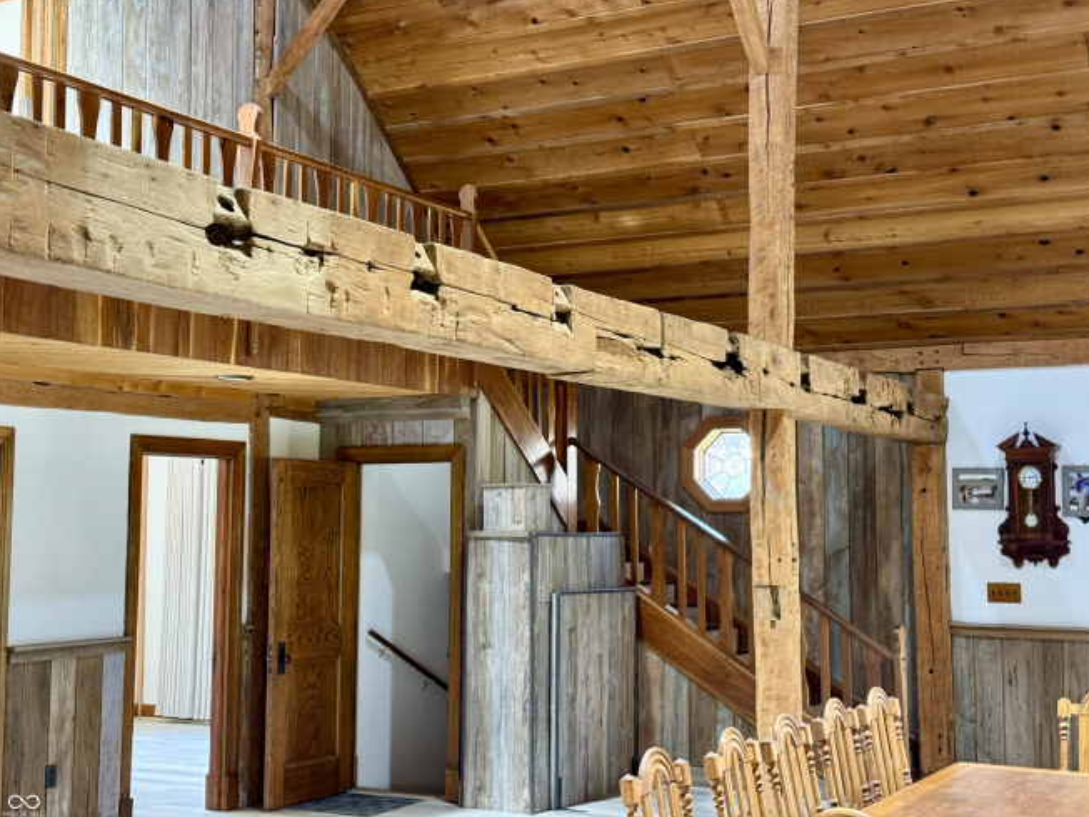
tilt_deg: +4.0
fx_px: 1542
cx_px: 548
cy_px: 410
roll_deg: -0.1
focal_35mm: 49
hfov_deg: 38.9
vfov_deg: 29.7
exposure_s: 1/40
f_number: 1.78
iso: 250
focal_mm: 6.76
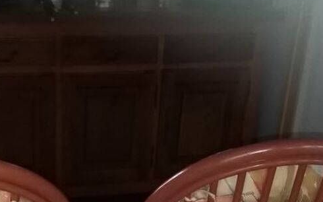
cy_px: 356
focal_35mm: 75
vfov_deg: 15.2
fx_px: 660
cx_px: 100
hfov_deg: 27.3
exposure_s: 1/24
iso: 438
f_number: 1.8
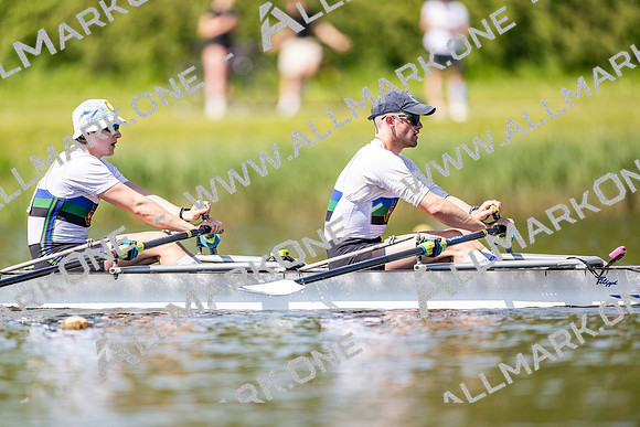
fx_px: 10669
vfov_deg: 2.3
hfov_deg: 3.4
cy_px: 214
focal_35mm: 600
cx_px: 320
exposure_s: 1/2500
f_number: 4
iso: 360
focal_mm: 600
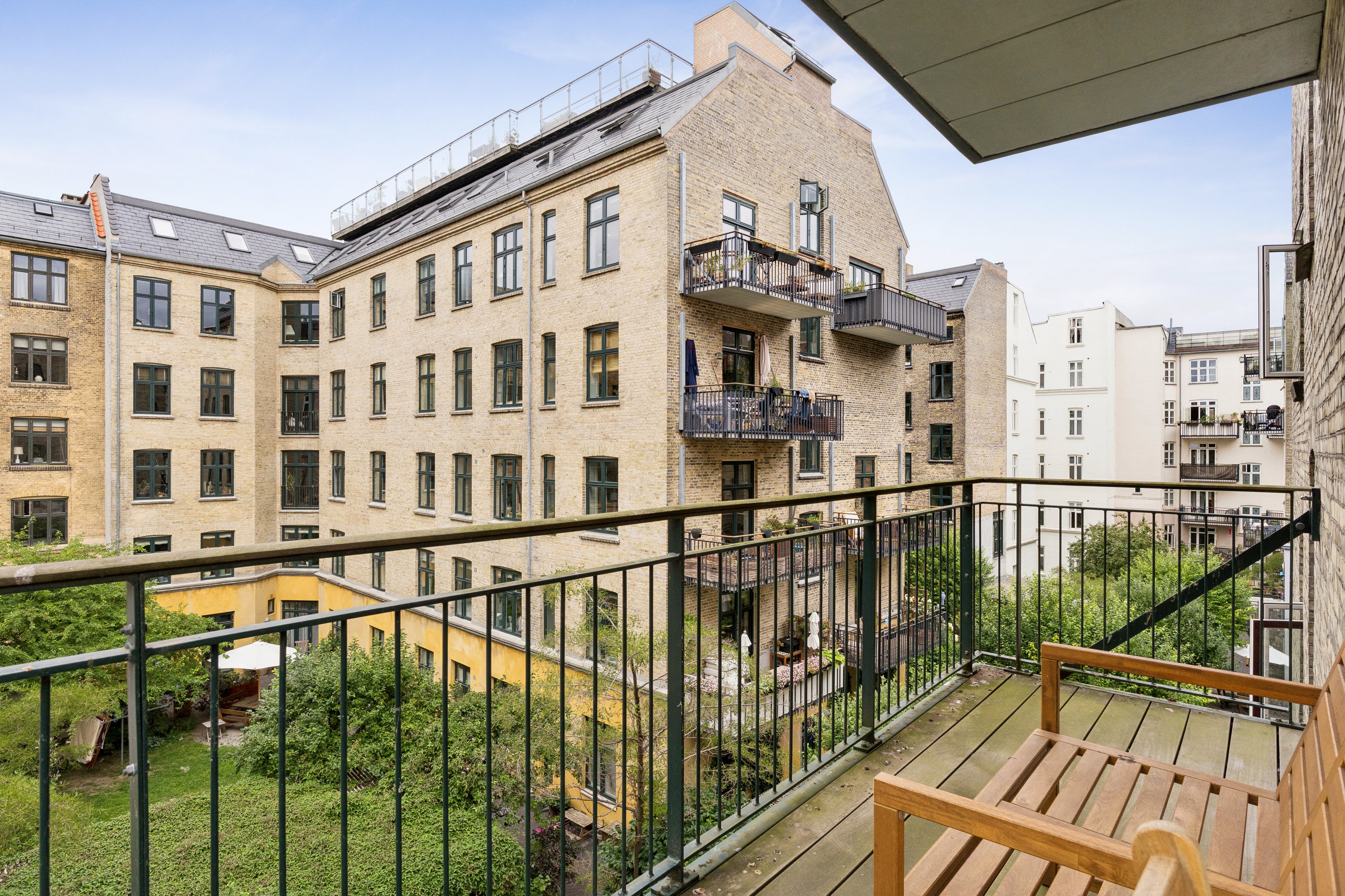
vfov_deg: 64.8
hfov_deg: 87.2
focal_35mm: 19
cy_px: 448
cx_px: 672
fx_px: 706
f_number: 7.1
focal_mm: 12.6
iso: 400
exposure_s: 1/320
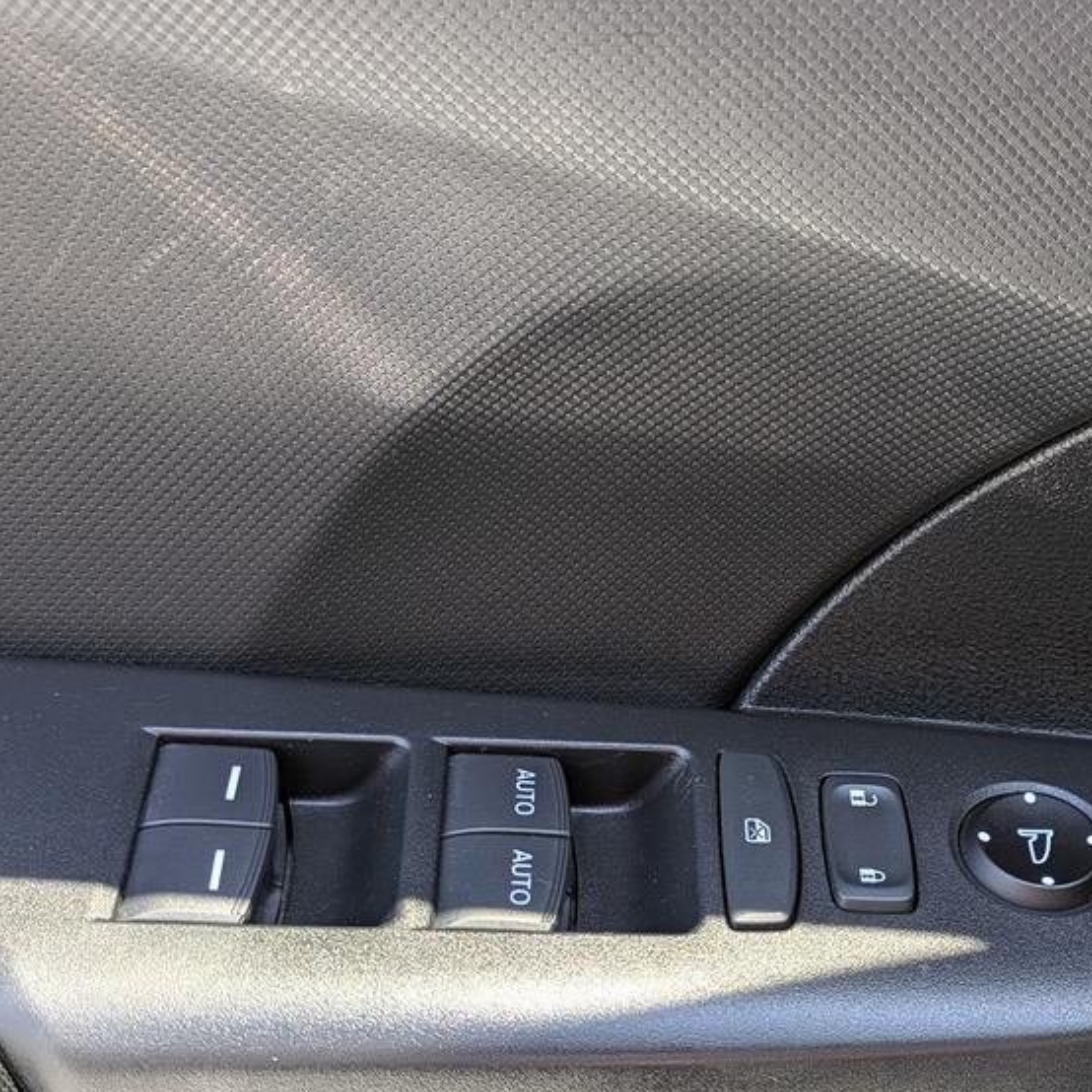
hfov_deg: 32.9
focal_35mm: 51
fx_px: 1820
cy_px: 723
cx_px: 785
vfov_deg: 33.1
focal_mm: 5.43
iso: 45
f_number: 1.89
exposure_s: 1/112
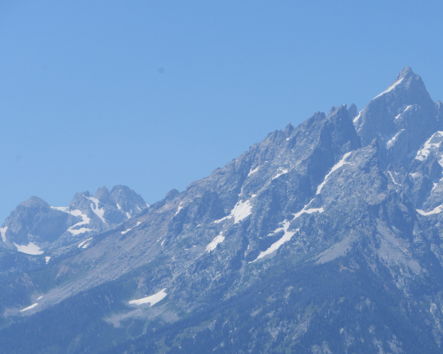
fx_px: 3081
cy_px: 273
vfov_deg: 6.6
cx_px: 372
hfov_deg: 8.2
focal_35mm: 235
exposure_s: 1/1000
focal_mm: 135
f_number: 8
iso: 320
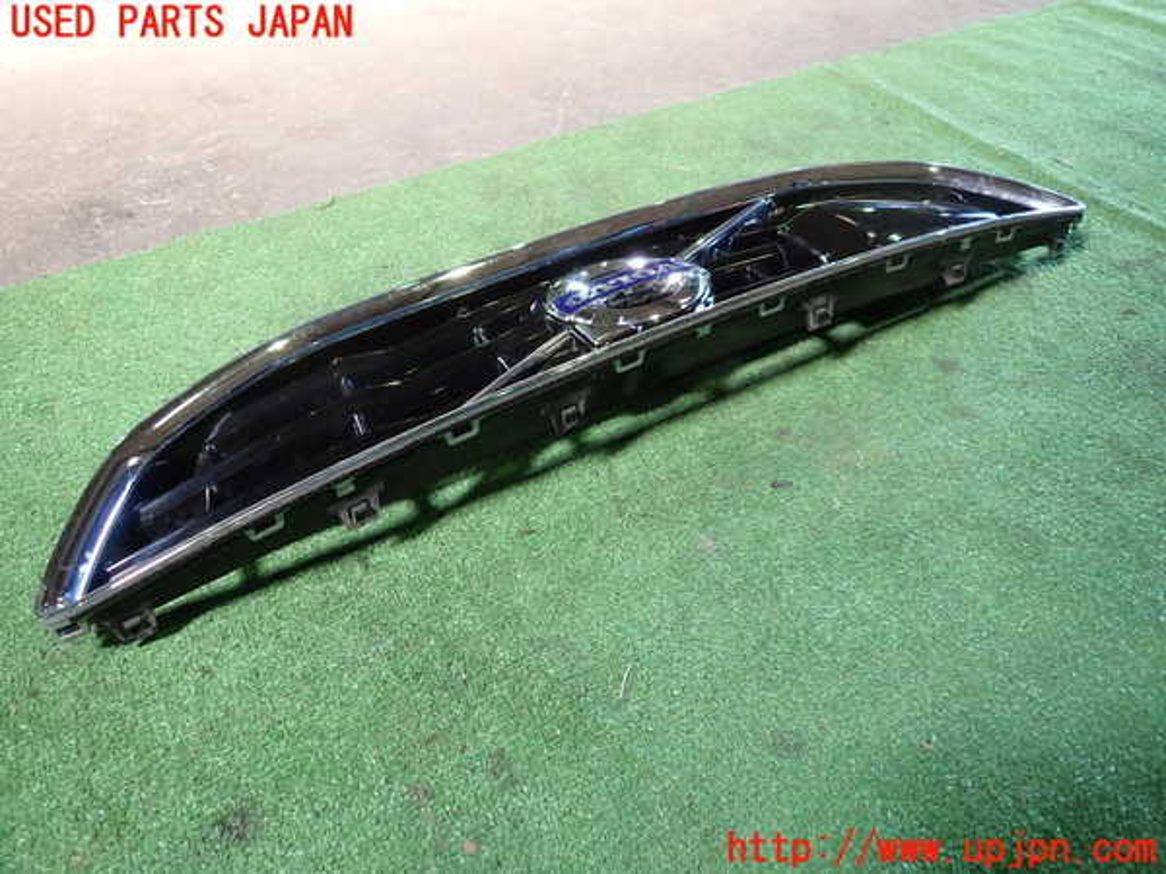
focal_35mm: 25
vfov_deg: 54.9
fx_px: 842
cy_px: 437
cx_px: 583
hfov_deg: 69.4
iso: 200
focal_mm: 4.5
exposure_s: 1/40
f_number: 2
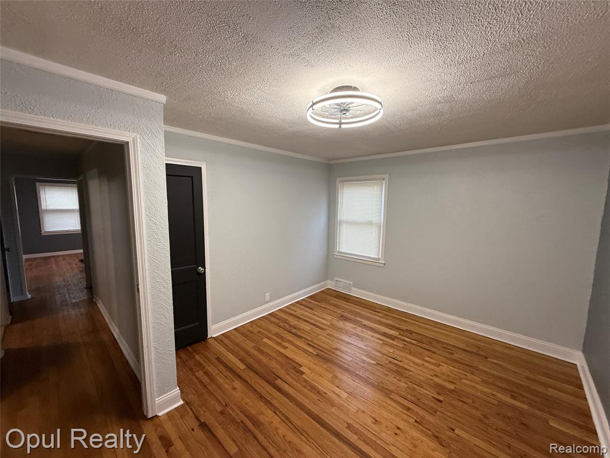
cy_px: 229
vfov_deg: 85.7
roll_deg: -0.9
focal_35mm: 14
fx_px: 247
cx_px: 305
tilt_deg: -5.8
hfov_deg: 102.1
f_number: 2.2
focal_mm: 2.22
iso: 320
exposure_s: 1/71
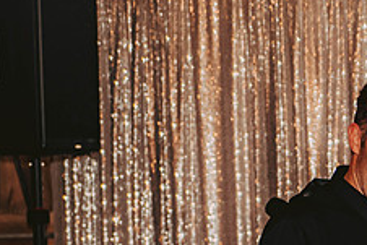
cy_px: 290
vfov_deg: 8.2
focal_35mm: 167
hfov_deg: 12.1
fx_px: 1703
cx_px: 425
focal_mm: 65
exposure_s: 1/125
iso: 1250
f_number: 2.8
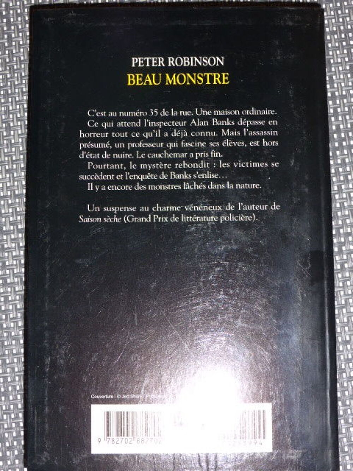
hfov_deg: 24.0
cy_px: 236
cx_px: 176
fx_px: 829
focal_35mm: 61
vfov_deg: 31.7
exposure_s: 1/60
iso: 100
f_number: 4.7
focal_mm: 10.3
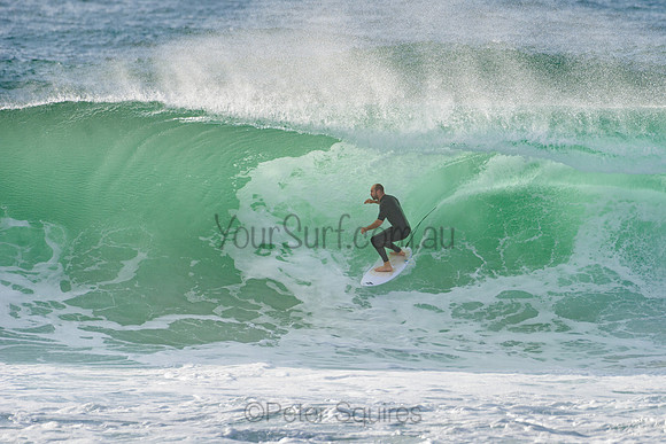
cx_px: 408
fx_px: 11329
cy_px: 222
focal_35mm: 612
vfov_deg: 2.2
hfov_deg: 3.4
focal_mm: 500
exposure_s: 1/2000
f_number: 5.6
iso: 320
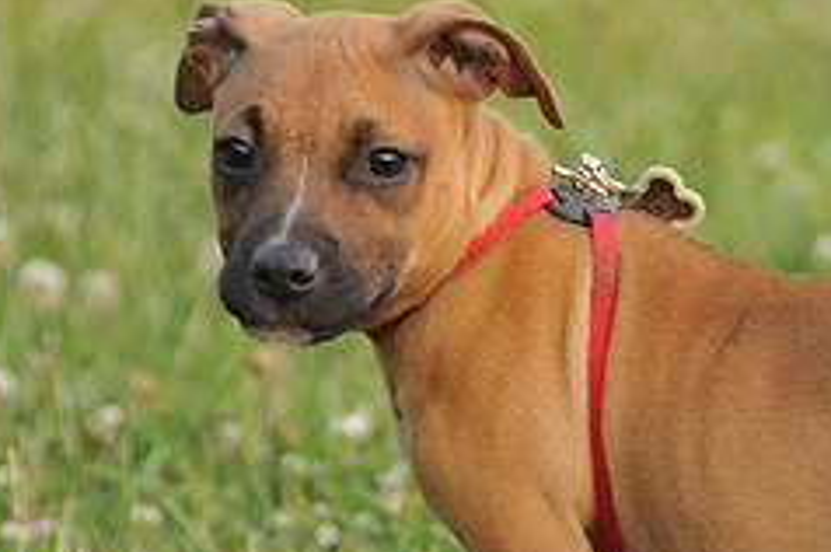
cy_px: 411
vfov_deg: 1.9
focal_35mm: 730
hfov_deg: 2.8
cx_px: 796
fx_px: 16828
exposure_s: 1/400
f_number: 5.6
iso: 2800
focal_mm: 200
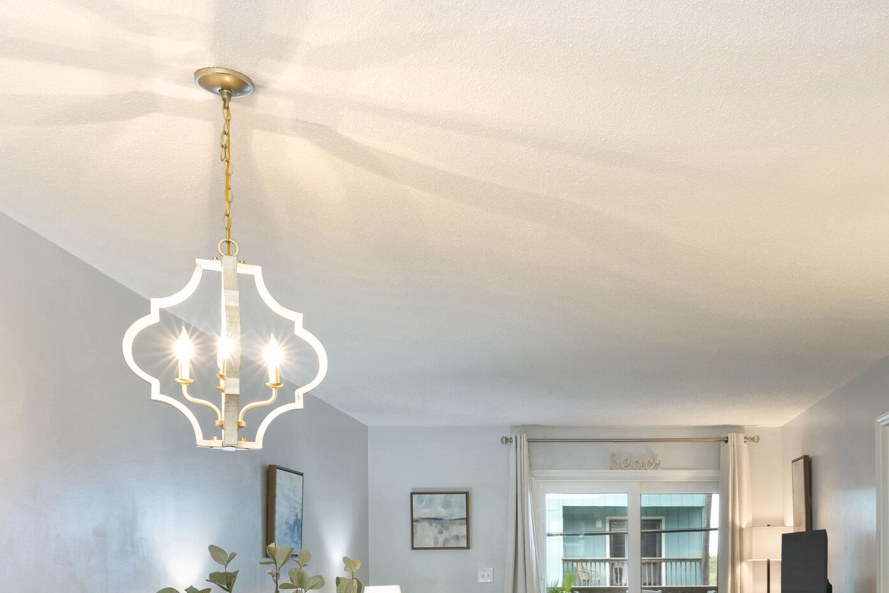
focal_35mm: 39
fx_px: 963
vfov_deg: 32.0
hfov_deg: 48.1
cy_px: 566
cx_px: 637
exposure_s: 4
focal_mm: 18
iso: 100
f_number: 9
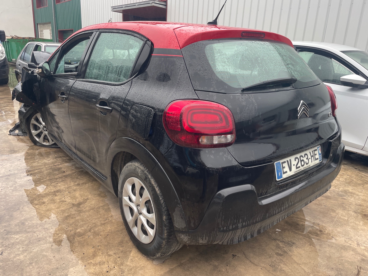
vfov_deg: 53.1
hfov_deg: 67.3
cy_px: 138
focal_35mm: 26
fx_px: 276
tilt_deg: -18.0
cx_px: 184
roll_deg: -1.4
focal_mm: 4.2
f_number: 1.6
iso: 64
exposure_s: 1/121
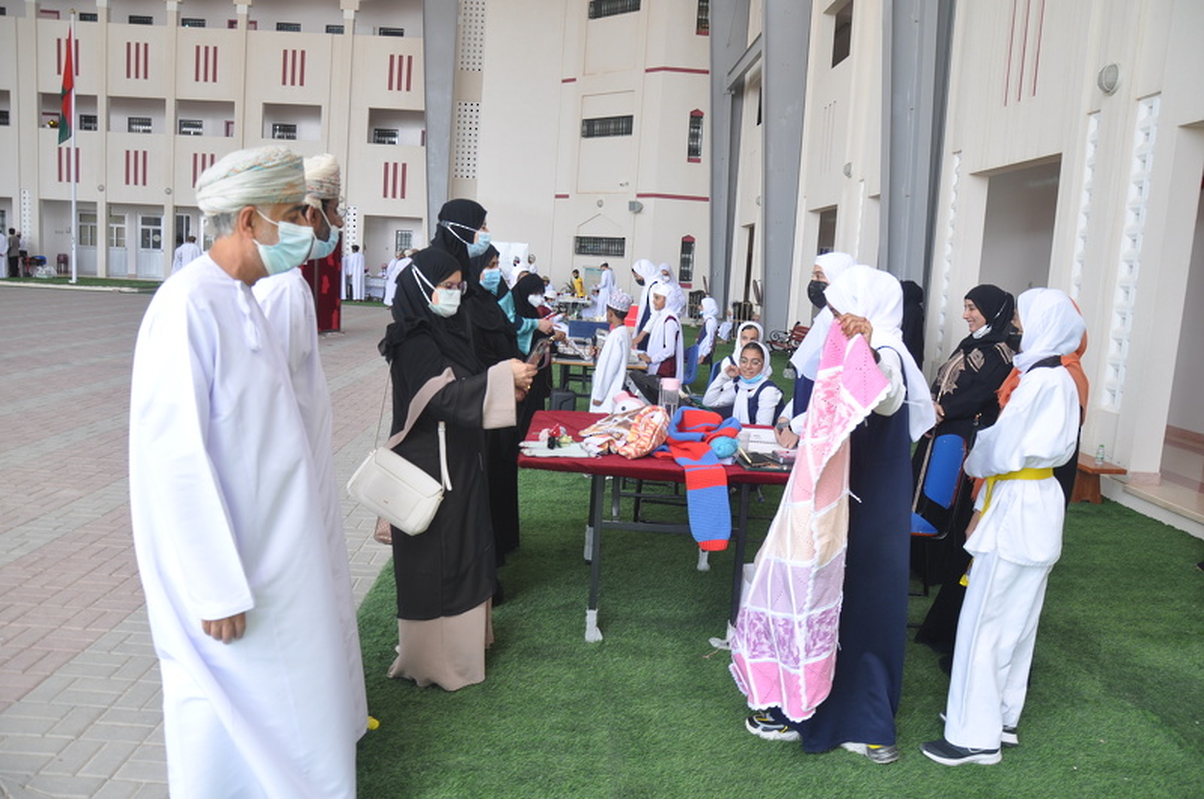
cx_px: 602
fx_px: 902
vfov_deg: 47.8
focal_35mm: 27
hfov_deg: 67.5
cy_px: 400
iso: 200
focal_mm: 18
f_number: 7.1
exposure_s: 1/200
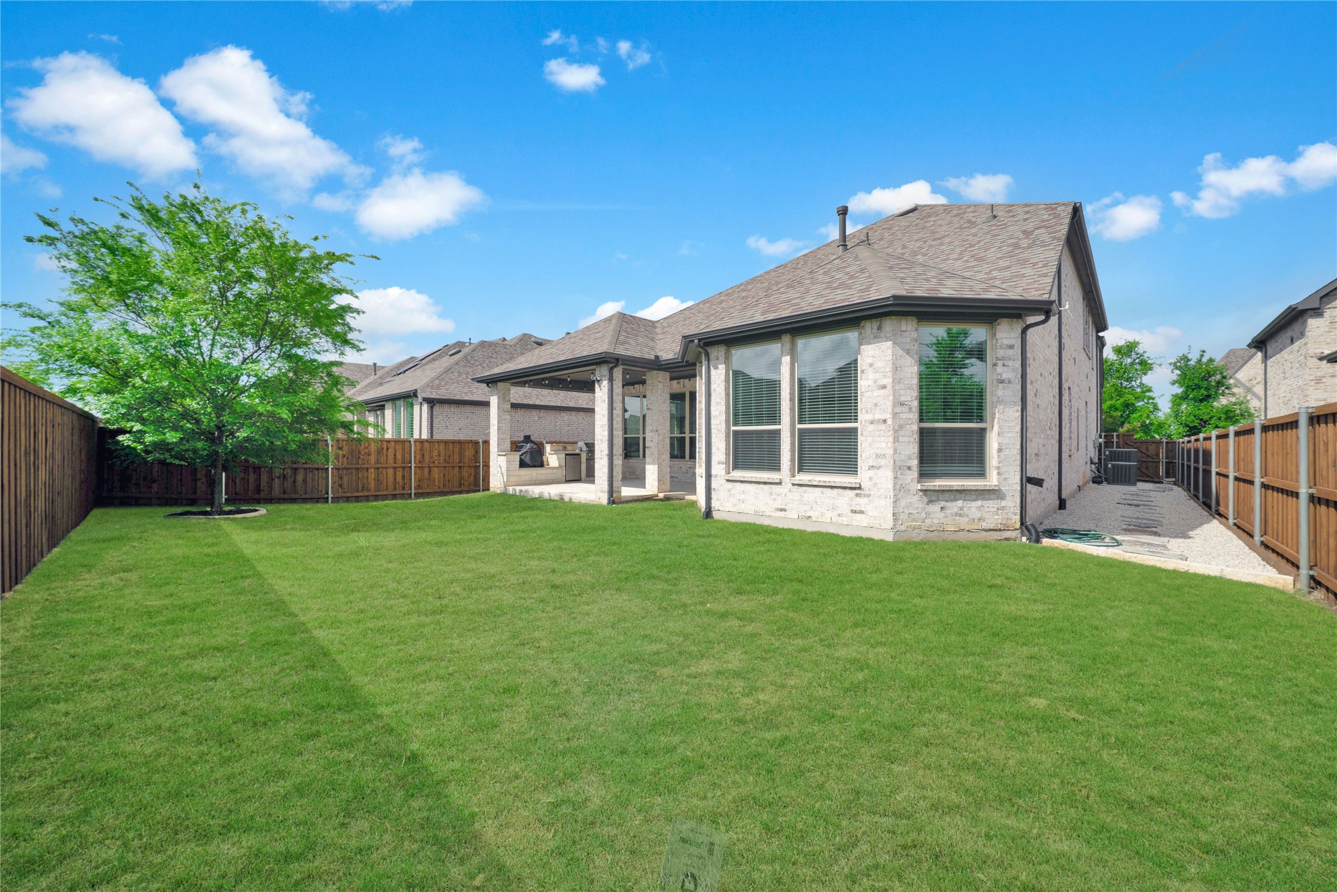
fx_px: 483
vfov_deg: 85.4
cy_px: 446
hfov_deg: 108.3
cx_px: 668
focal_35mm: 13
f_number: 9
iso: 250
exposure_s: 1/640
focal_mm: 13
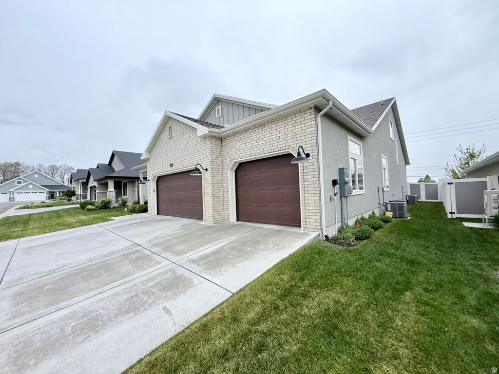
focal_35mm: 14
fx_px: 202
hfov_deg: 102.1
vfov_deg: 85.7
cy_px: 187
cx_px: 250
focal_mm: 2.22
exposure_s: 1/970
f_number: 2.2
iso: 50
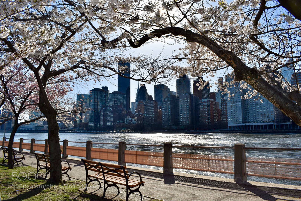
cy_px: 100
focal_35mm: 27
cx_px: 150
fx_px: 226
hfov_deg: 67.4
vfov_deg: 47.9
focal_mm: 18
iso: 100
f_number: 14
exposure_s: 1/200
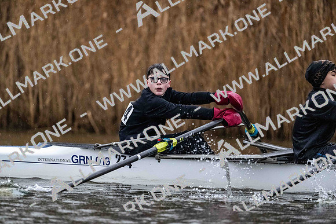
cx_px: 168
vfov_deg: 3.4
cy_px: 112
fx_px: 3734
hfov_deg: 5.2
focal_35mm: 400
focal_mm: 400
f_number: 4.5
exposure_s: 1/1600
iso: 12800
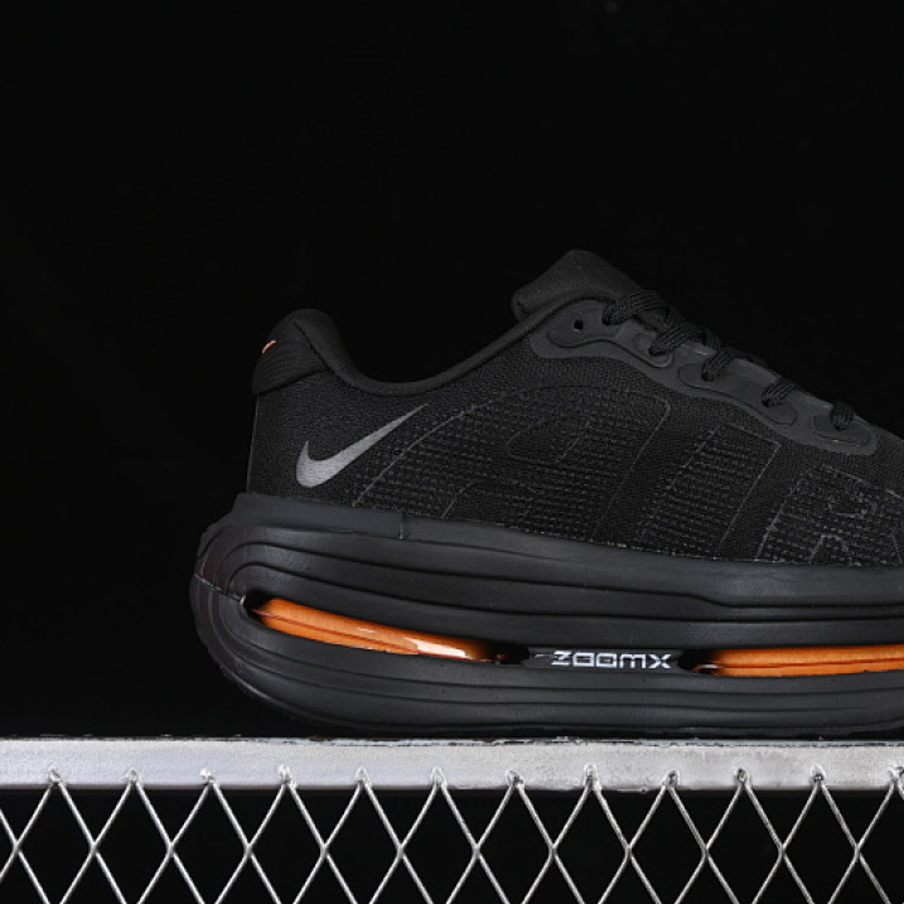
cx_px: 656
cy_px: 453
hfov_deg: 18.0
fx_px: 2836
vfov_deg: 18.1
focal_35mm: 96
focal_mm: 50
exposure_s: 1/50
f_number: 6.3
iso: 160
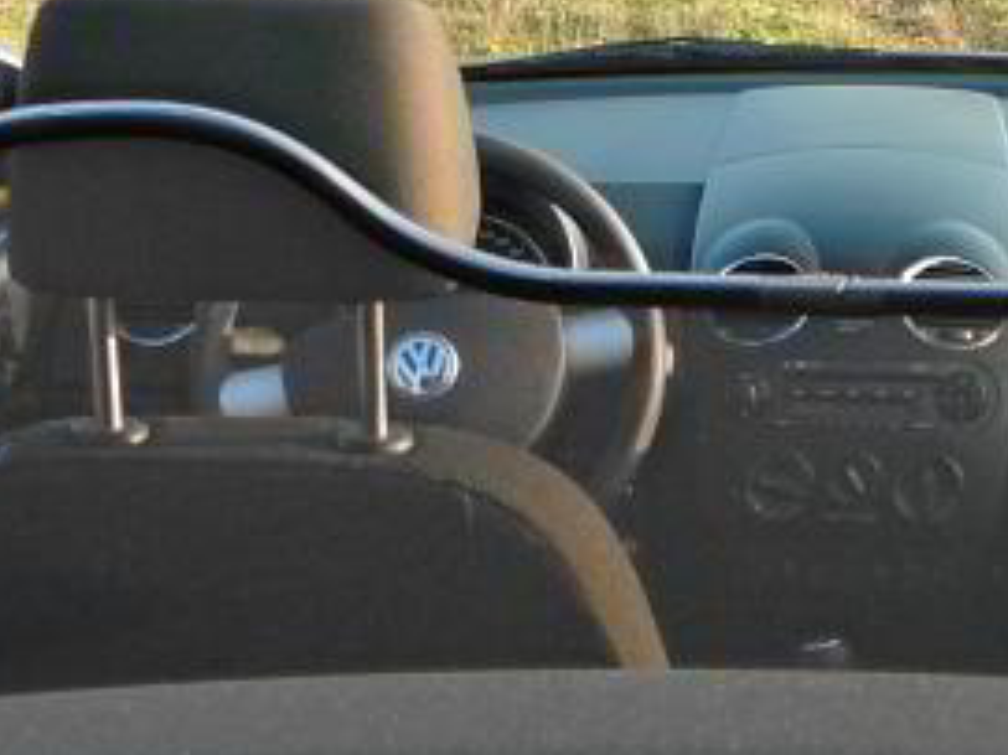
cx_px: 844
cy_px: 208
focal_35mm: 111
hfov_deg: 17.5
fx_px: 3231
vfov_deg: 13.3
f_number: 3.3
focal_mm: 7
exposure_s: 1/60
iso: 80
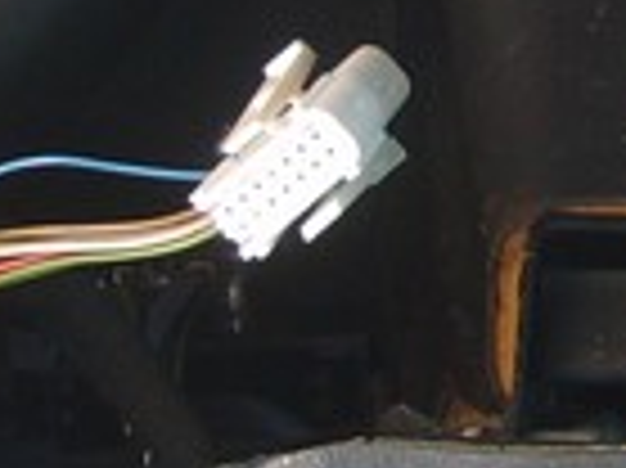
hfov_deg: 10.1
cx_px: 694
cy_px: 117
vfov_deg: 7.6
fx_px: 3505
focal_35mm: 194
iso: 50
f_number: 2.8
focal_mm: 5.8
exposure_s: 1/60
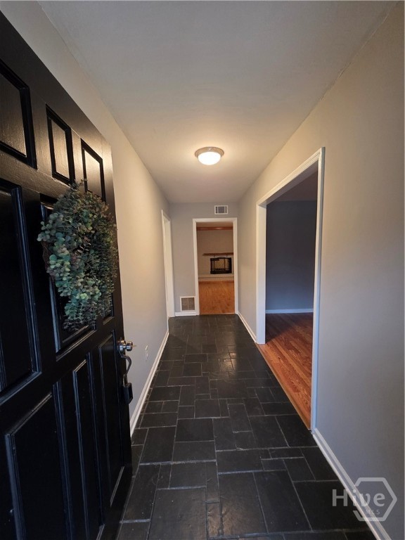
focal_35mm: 13
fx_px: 203
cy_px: 270
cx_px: 202
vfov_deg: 106.2
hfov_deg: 89.9
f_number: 1.9
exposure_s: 1/60
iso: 400
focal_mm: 2.2
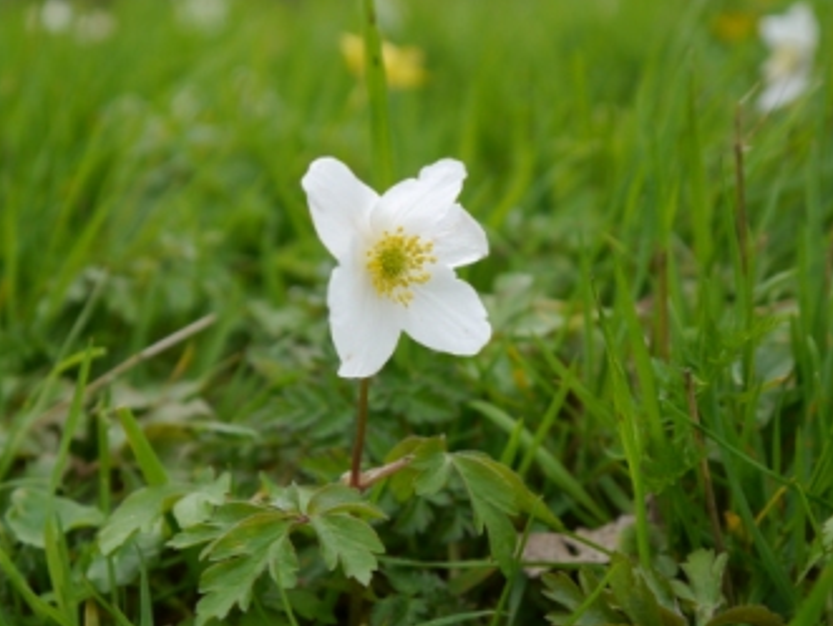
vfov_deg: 20.2
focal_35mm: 73
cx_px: 423
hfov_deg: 26.6
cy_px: 292
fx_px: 1759
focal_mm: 28
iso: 160
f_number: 4.8
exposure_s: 1/320
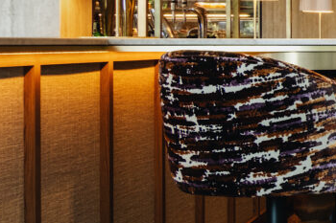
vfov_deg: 13.5
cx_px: 716
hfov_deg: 15.3
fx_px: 942
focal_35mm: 101
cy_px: 46
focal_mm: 15
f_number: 9
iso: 320
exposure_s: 1/8
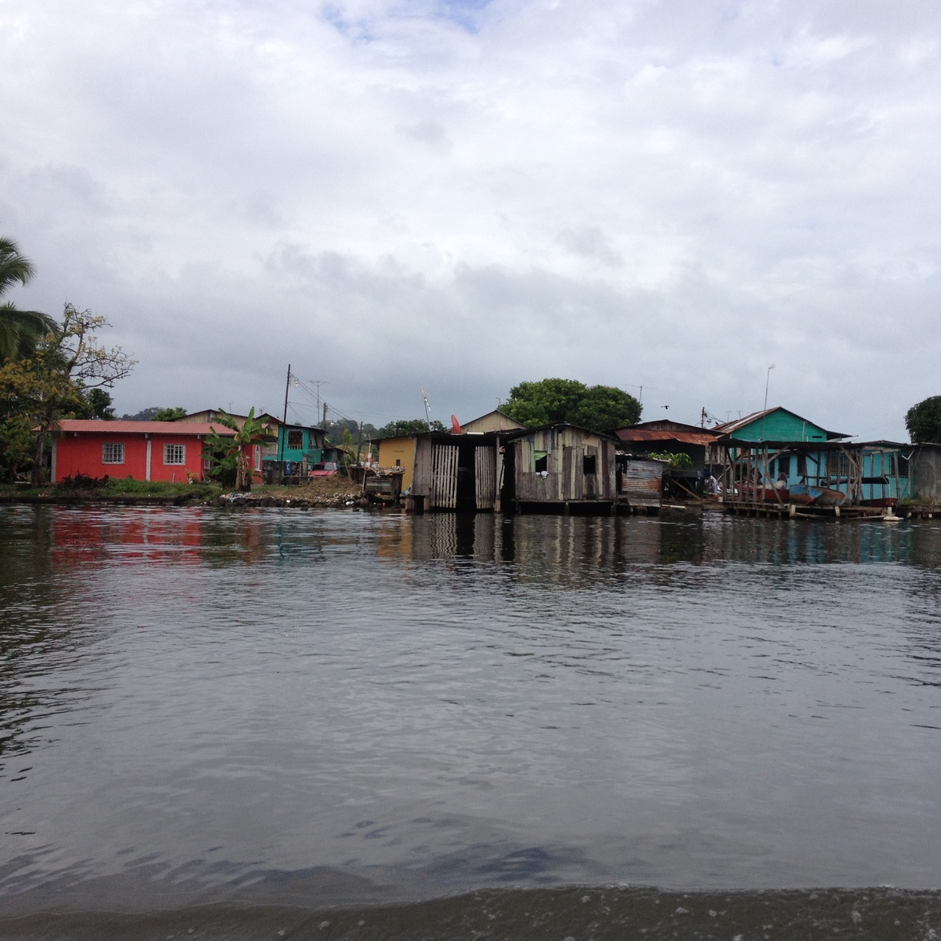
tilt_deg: -2.3
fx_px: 1292
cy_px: 468
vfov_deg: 40.0
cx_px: 576
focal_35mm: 42
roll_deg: -0.9
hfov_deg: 39.8
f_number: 2.4
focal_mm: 4.28
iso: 50
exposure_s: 1/1905
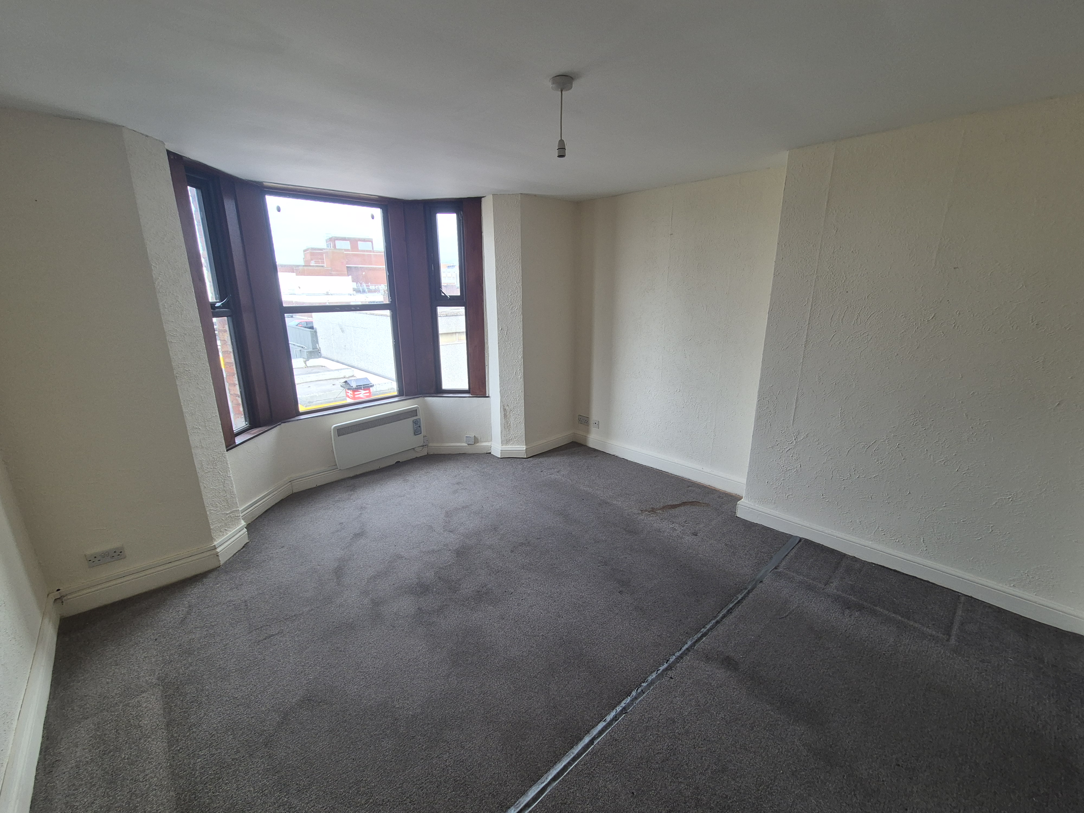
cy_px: 406
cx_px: 542
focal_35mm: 13
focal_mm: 2.2
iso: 50
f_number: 2.2
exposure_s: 1/100
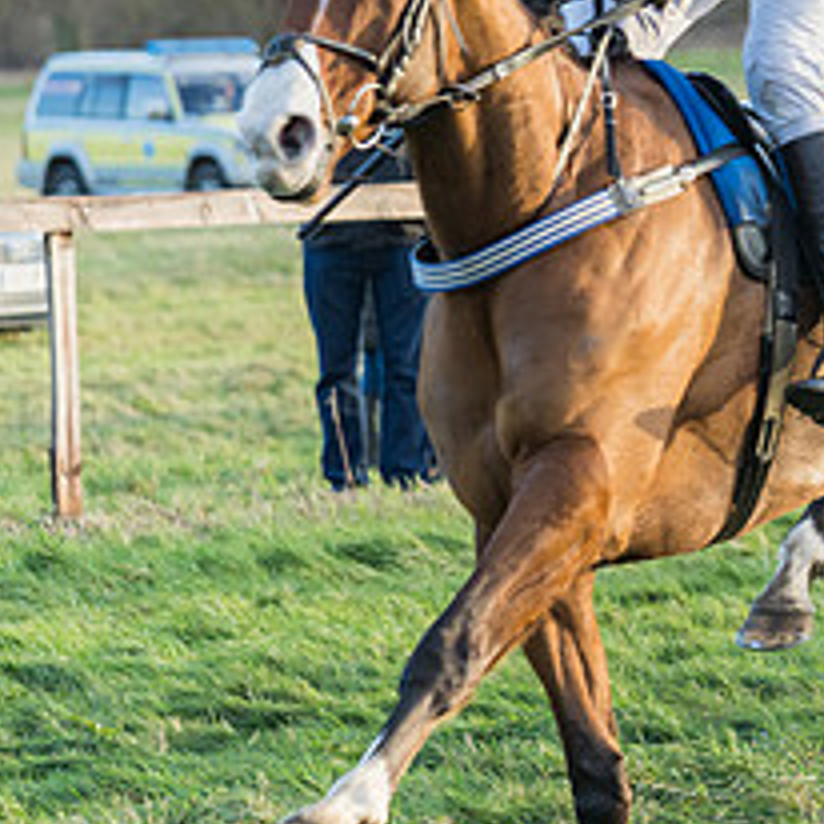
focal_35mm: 374
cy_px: 54
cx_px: 1414
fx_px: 10072
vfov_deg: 4.7
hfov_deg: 4.6
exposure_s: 1/1000
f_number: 4
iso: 800
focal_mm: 119
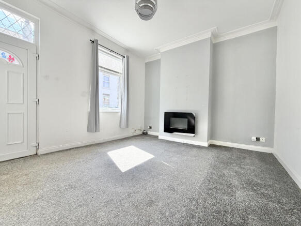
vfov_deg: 85.7
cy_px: 113
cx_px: 150
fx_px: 122
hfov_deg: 102.1
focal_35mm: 14
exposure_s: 1/184
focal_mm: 2.22
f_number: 2.2
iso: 50
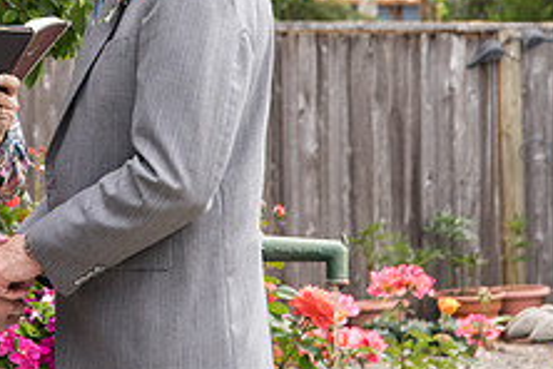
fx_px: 2811
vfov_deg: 7.4
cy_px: -93
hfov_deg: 11.1
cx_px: -10
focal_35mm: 183
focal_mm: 70
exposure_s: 1/500
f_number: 5
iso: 400
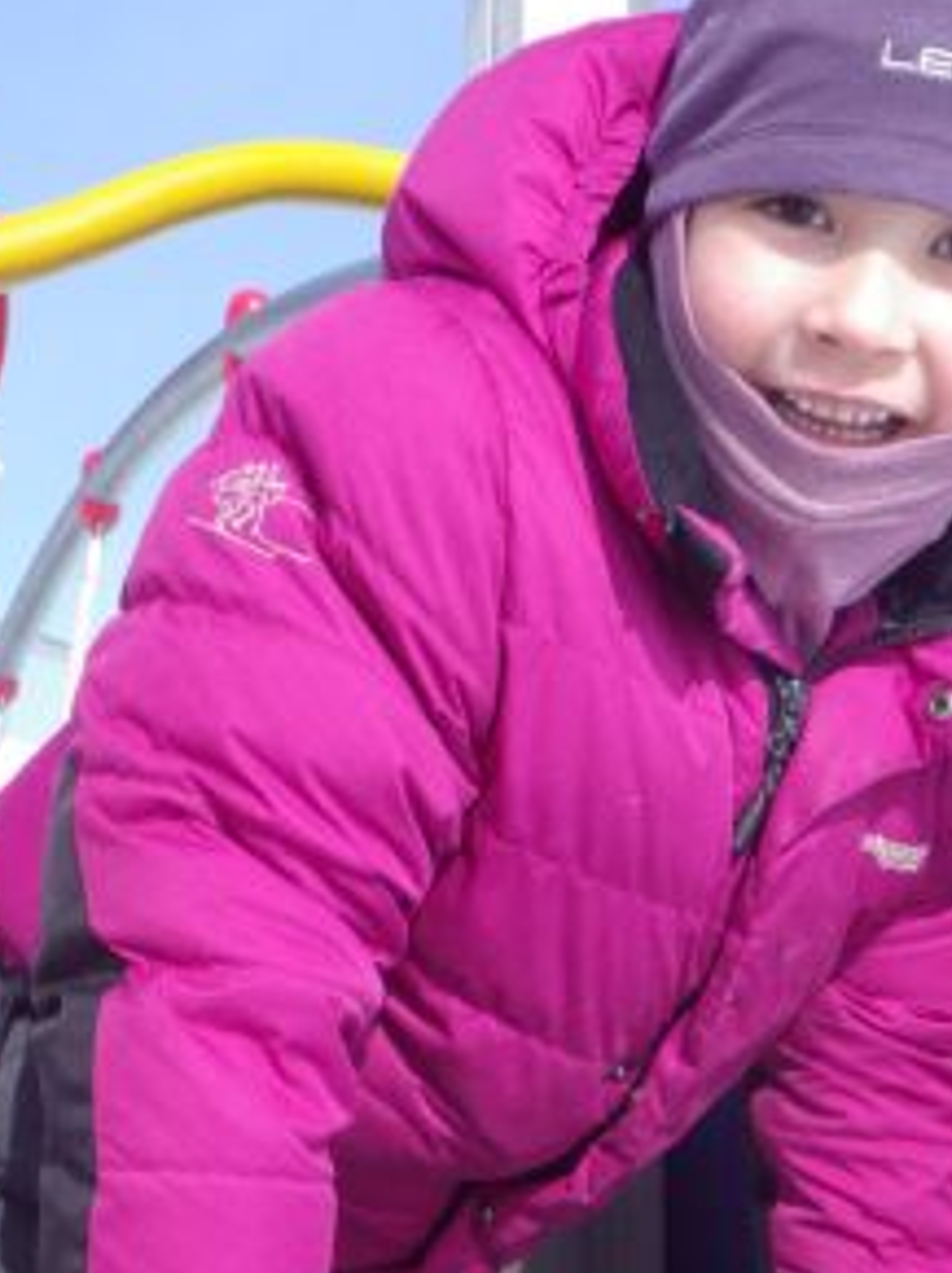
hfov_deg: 25.2
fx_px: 2130
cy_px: 979
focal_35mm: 58
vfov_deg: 32.5
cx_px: 500
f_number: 4.2
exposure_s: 1/500
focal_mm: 5
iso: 125
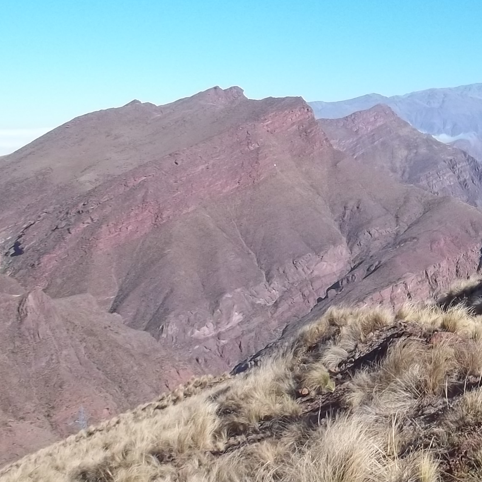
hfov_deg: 22.5
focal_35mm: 74
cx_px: 478
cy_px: 288
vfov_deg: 23.3
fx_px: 1166
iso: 64
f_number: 8
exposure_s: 1/125
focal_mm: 5.9
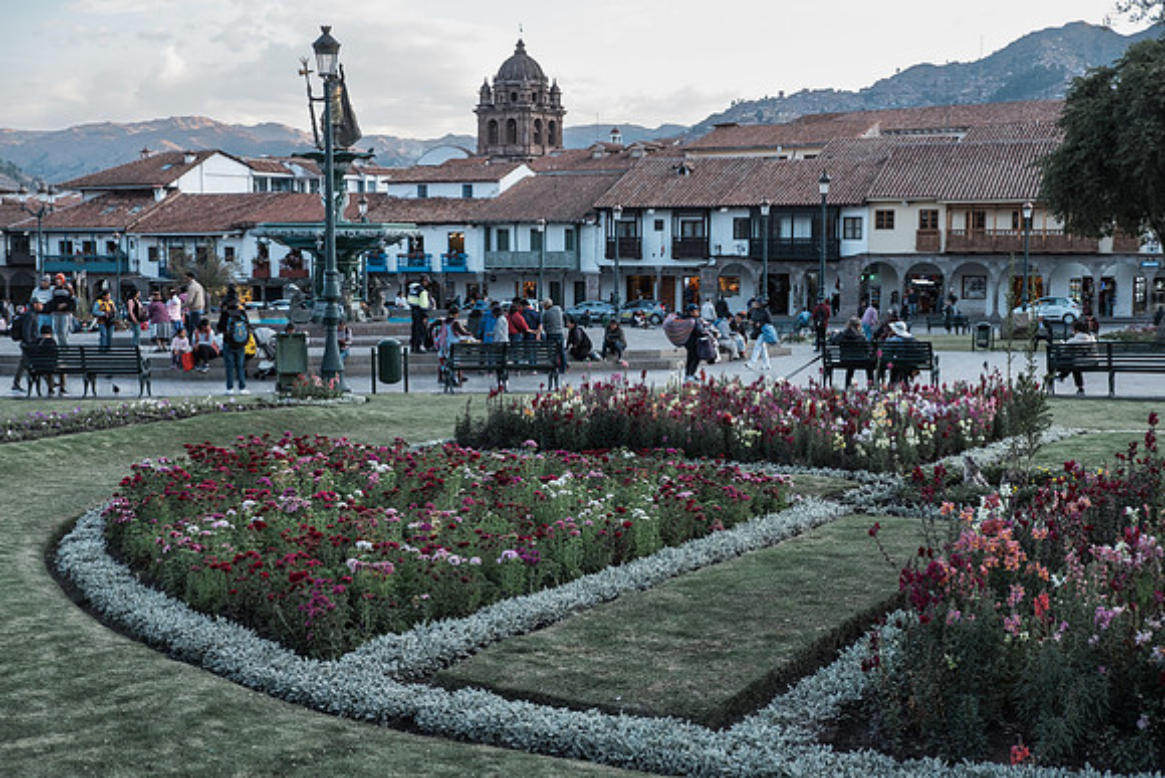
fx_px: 1392
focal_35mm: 43
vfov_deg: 31.2
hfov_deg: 45.4
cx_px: 582
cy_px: 389
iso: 320
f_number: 3.2
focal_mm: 28.9
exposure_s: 1/200
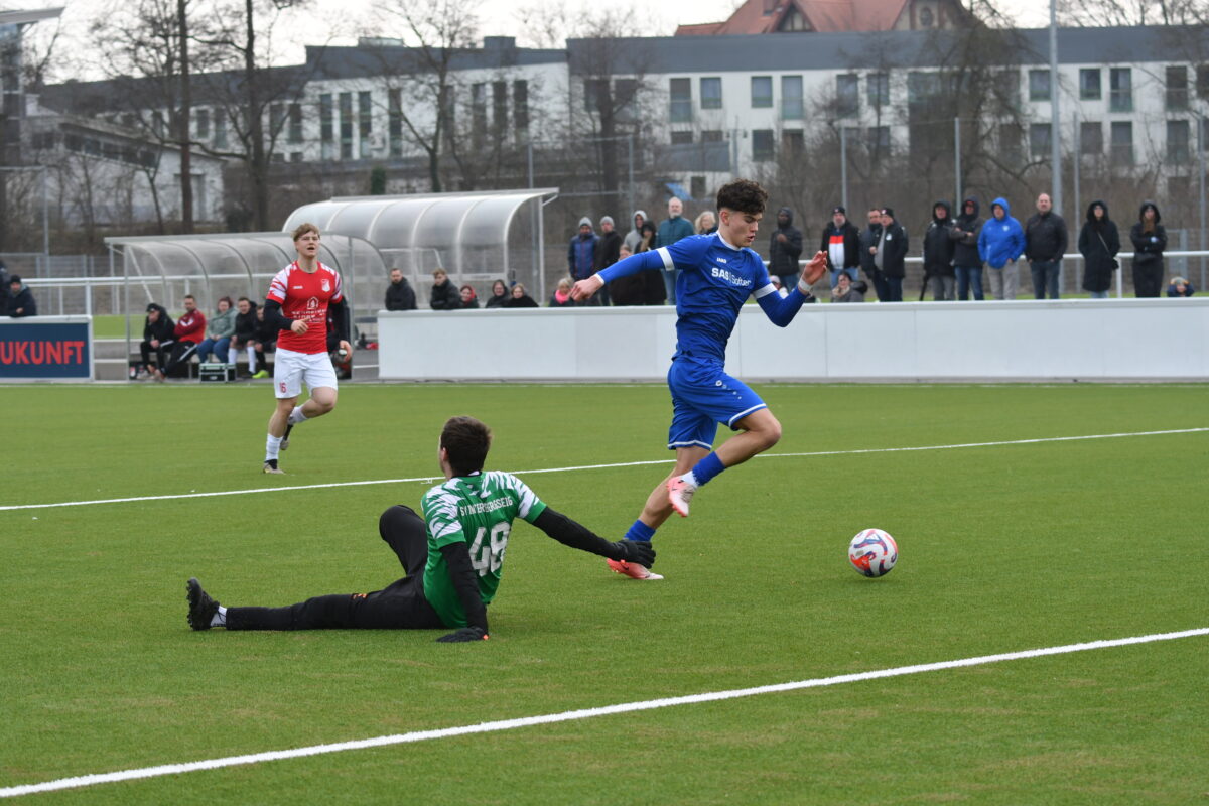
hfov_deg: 16.1
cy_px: 403
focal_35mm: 127
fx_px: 4265
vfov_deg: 10.8
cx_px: 604
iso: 400
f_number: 4.5
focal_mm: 85
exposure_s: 1/1250
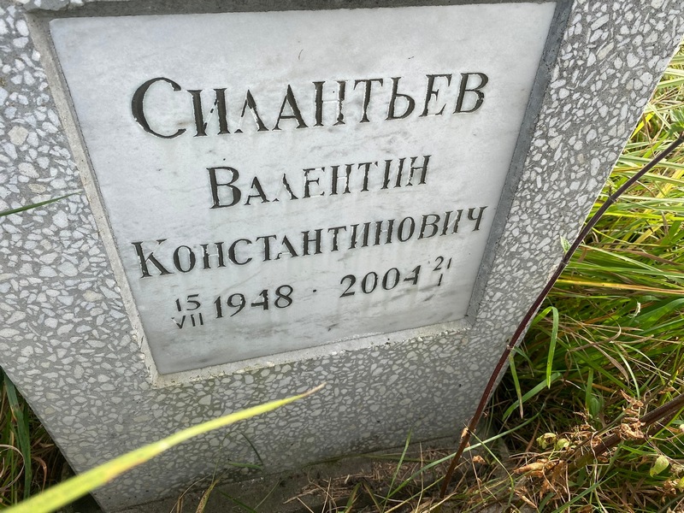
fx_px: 514
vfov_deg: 53.1
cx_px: 342
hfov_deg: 67.3
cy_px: 256
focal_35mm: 26
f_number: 1.8
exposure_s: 1/544
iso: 32
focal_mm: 4.25
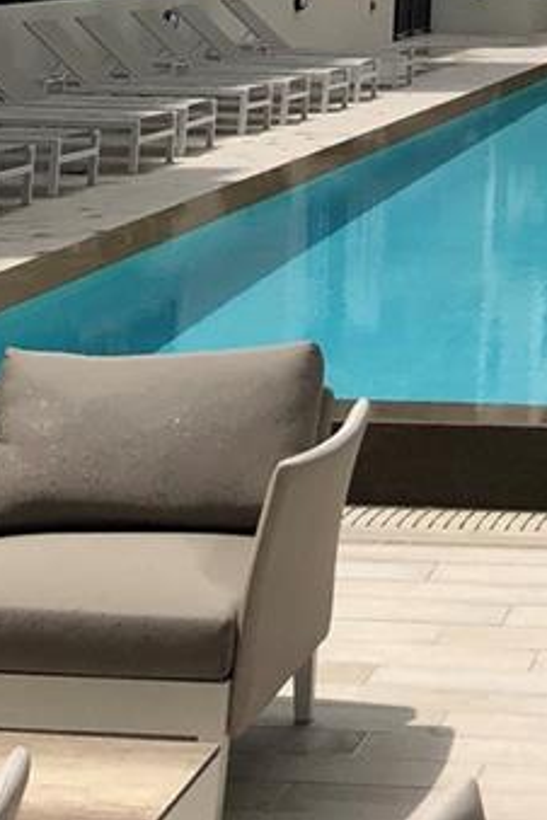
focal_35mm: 103
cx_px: 881
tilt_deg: +5.6
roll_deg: -1.6
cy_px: -281
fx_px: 2347
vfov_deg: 18.3
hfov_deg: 12.5
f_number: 1.8
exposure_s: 1/5348
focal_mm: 3.99
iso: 25
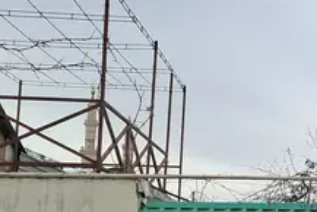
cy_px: 169
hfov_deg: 17.7
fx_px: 872
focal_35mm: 99
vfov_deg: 13.8
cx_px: 519
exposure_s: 1/1046
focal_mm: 5.54
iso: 50
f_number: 1.8
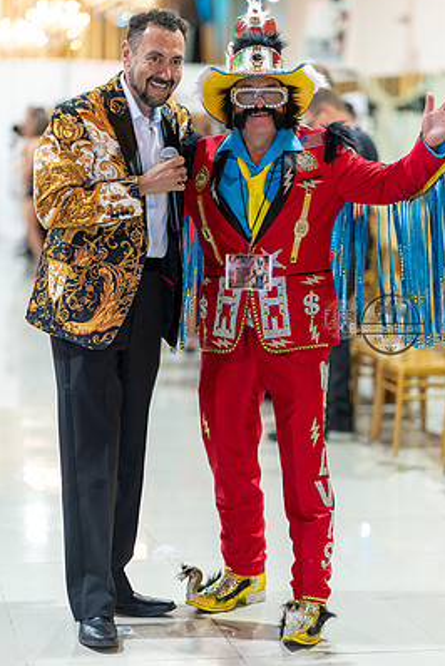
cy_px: 325
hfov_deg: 14.3
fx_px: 1777
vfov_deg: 21.2
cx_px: 248
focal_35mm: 96
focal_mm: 85
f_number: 1.4
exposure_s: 1/160
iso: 400
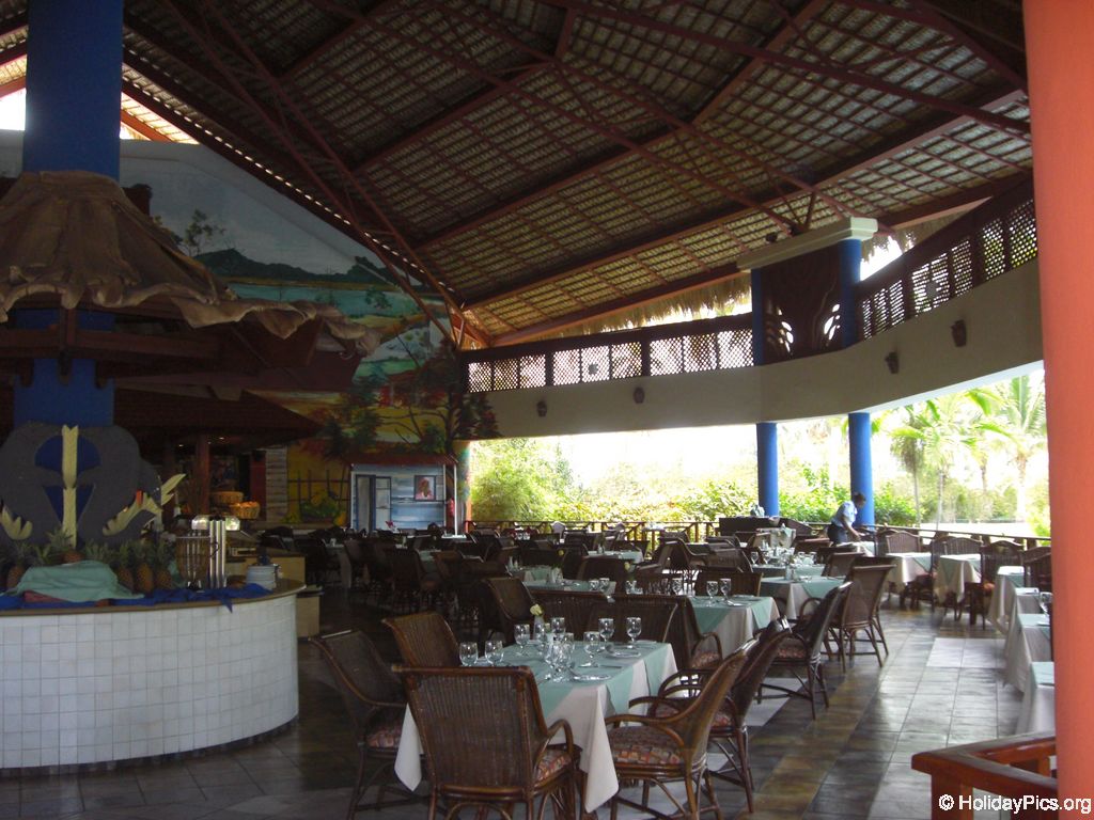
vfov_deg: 37.7
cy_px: 410
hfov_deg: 49.0
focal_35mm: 38
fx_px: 1201
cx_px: 547
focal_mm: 6.2
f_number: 2.7
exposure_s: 1/60
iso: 200
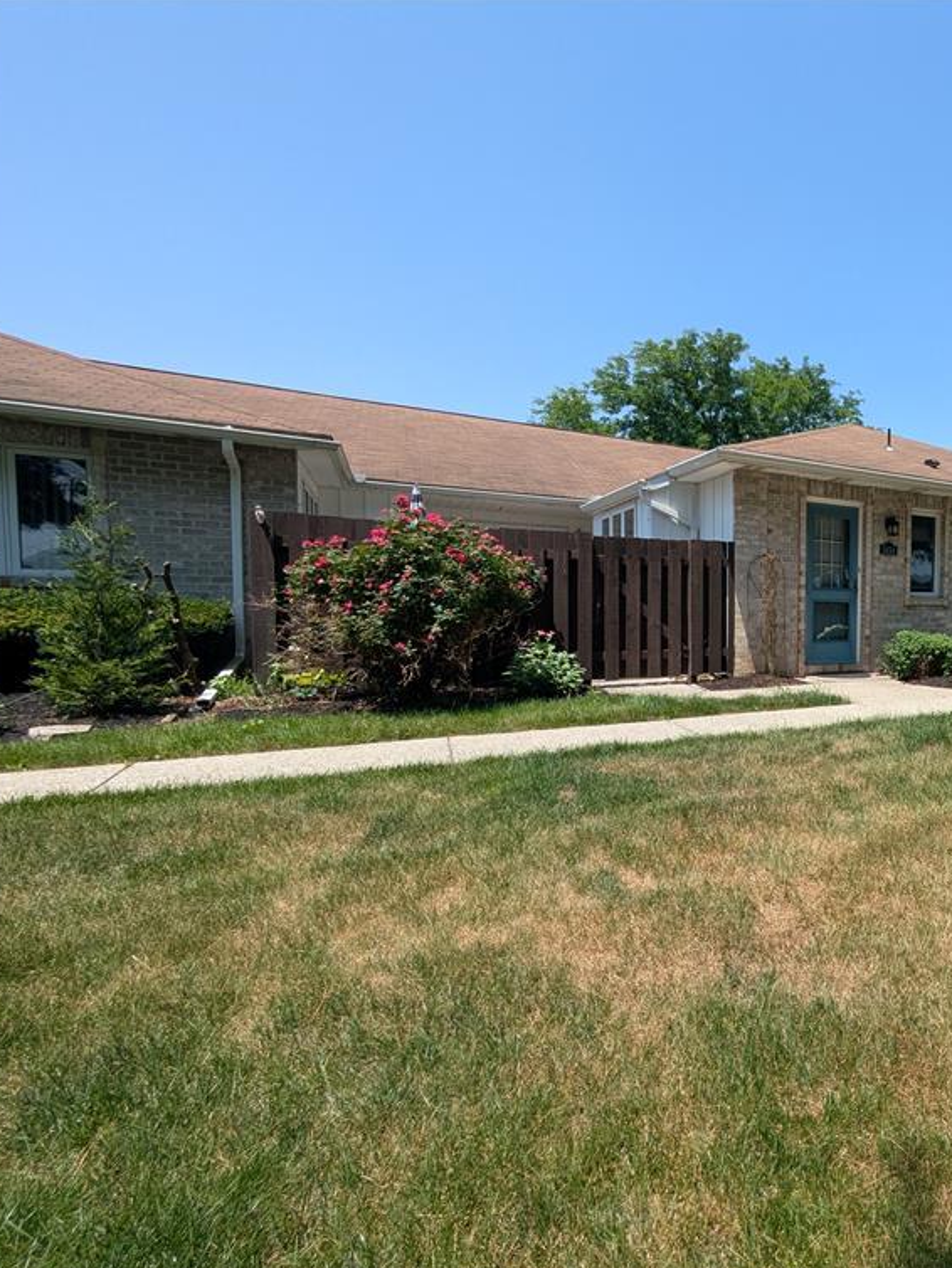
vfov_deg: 84.6
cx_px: 835
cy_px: 642
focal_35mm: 19
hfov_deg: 59.7
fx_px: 696
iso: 49
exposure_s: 1/1070
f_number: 2.2
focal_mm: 1.83
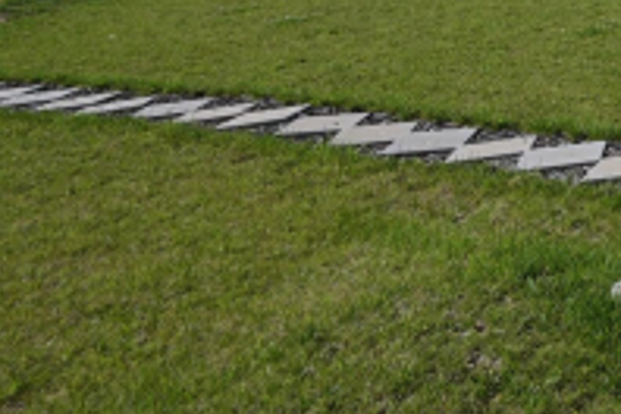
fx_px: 914
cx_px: 1037
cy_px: -141
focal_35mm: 53
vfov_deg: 22.5
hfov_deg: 24.1
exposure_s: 1/1600
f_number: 6.3
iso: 280
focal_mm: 14
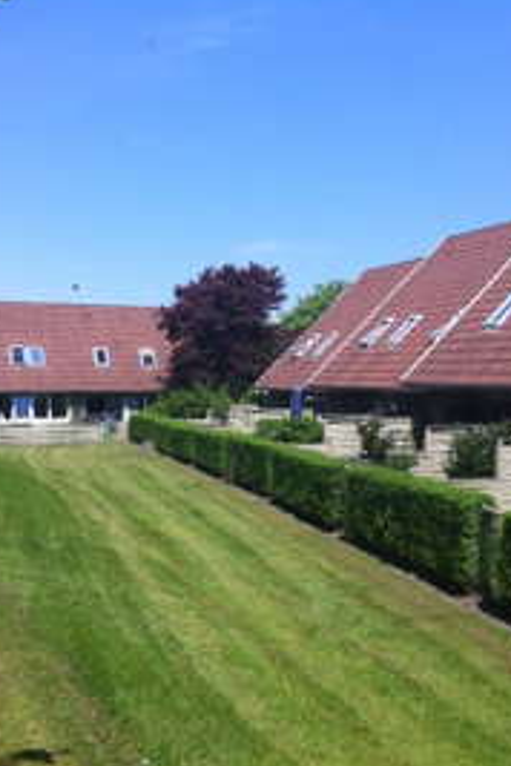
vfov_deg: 38.9
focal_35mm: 51
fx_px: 1086
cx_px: 307
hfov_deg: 26.4
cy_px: 387
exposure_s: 1/1207
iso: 80
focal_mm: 3.85
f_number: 2.8
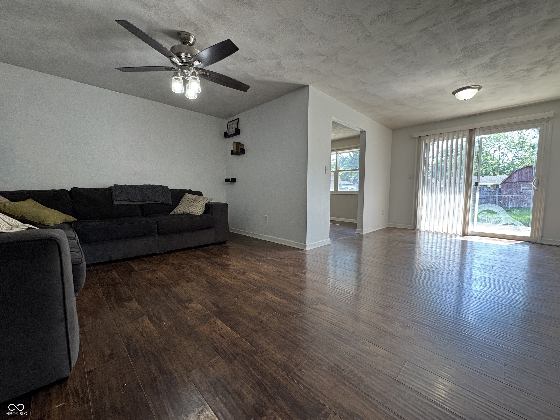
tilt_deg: -5.5
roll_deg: -0.5
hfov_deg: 102.1
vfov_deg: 85.7
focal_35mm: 14
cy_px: 210
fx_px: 226
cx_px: 280
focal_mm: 2.22
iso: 160
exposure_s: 1/120
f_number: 2.2
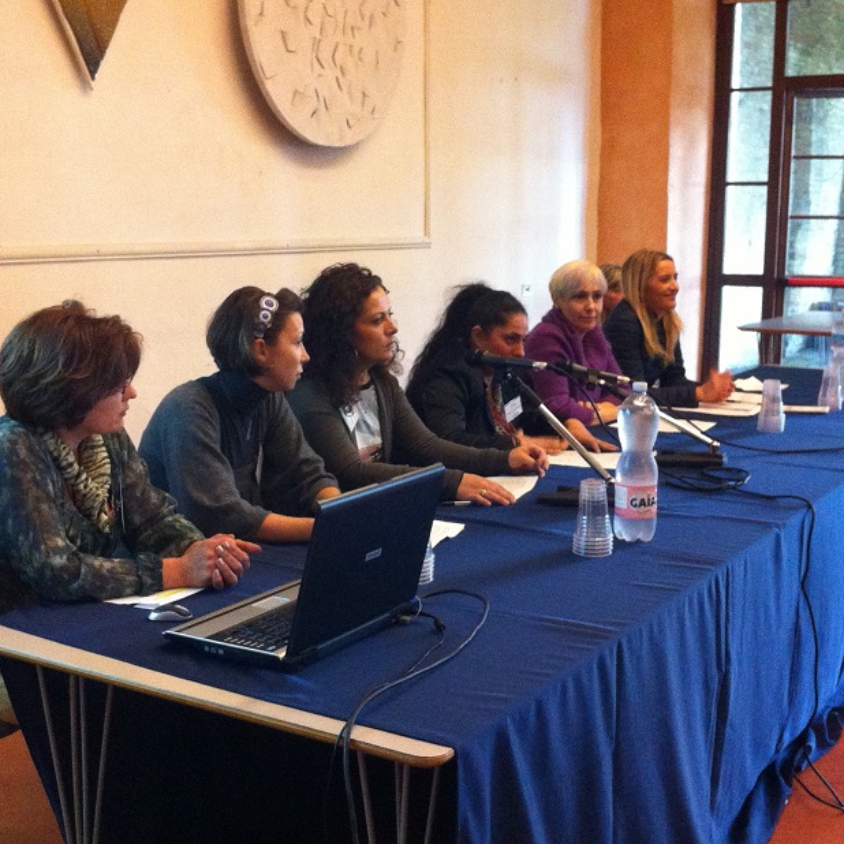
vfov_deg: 34.0
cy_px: 412
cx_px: 414
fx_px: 1379
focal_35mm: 50
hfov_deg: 34.0
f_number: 2.8
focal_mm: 3.85
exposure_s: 1/15
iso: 400
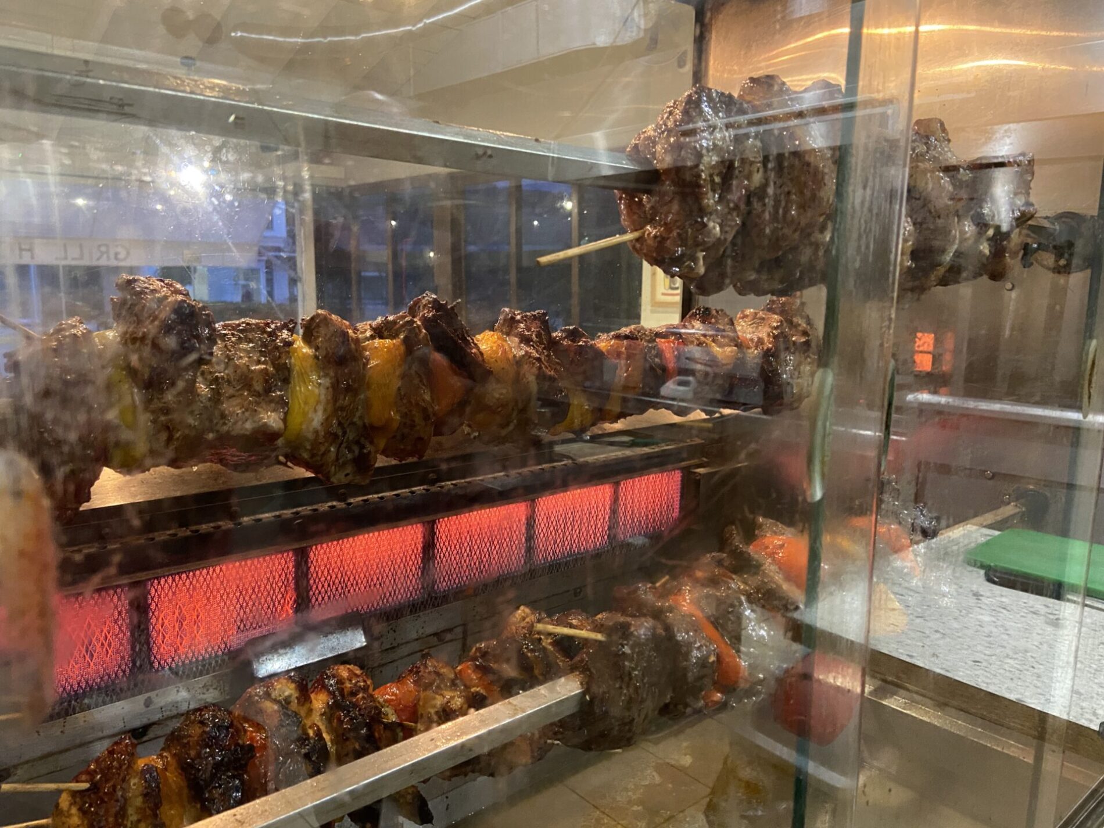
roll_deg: -2.6
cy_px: 414
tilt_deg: -10.1
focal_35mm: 26
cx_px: 552
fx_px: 829
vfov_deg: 53.1
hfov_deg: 67.3
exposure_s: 1/33
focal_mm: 4.25
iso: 500
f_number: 1.8
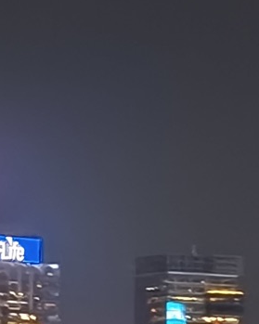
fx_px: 3758
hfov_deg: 3.9
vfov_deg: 4.9
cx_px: 269
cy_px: 334
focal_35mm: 392
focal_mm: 7.1
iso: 4000
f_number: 1.9
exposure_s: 1/20
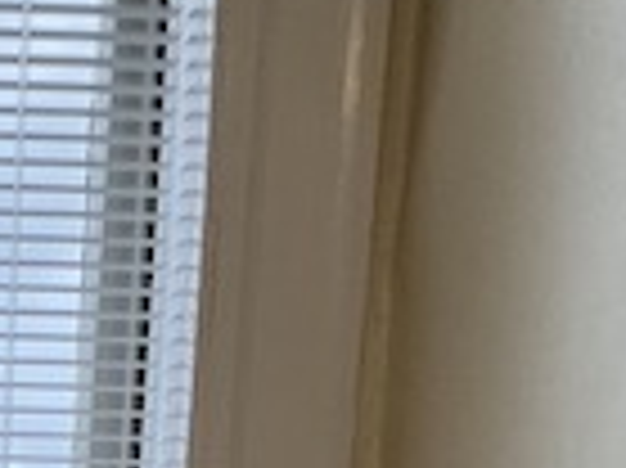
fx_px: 1355
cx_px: -347
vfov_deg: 14.4
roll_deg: -1.4
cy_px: 1066
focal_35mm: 75
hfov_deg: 21.3
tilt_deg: -8.5
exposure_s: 1/120
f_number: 1.8
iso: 40
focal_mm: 1.57
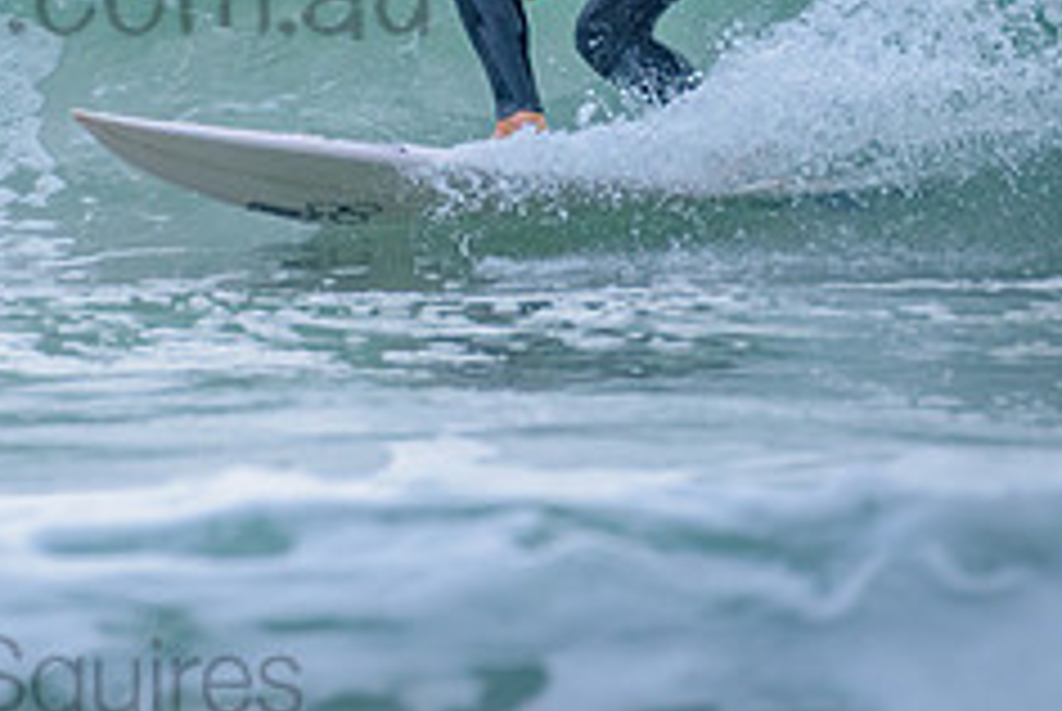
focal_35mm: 1504
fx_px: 44422
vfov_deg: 0.9
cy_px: -107
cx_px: 250
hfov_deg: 1.4
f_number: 5.6
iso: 900
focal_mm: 500
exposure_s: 1/2000
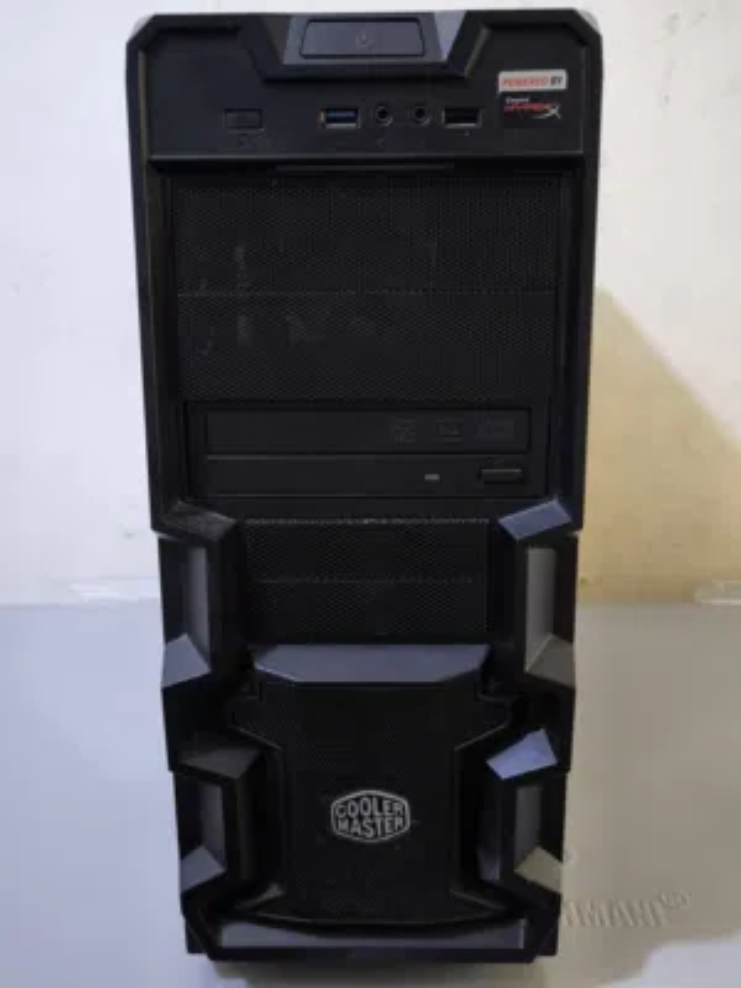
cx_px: 370
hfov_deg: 40.7
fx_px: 999
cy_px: 494
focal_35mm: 35
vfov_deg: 52.6
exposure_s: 1/50
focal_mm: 6.92
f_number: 1.9
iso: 500
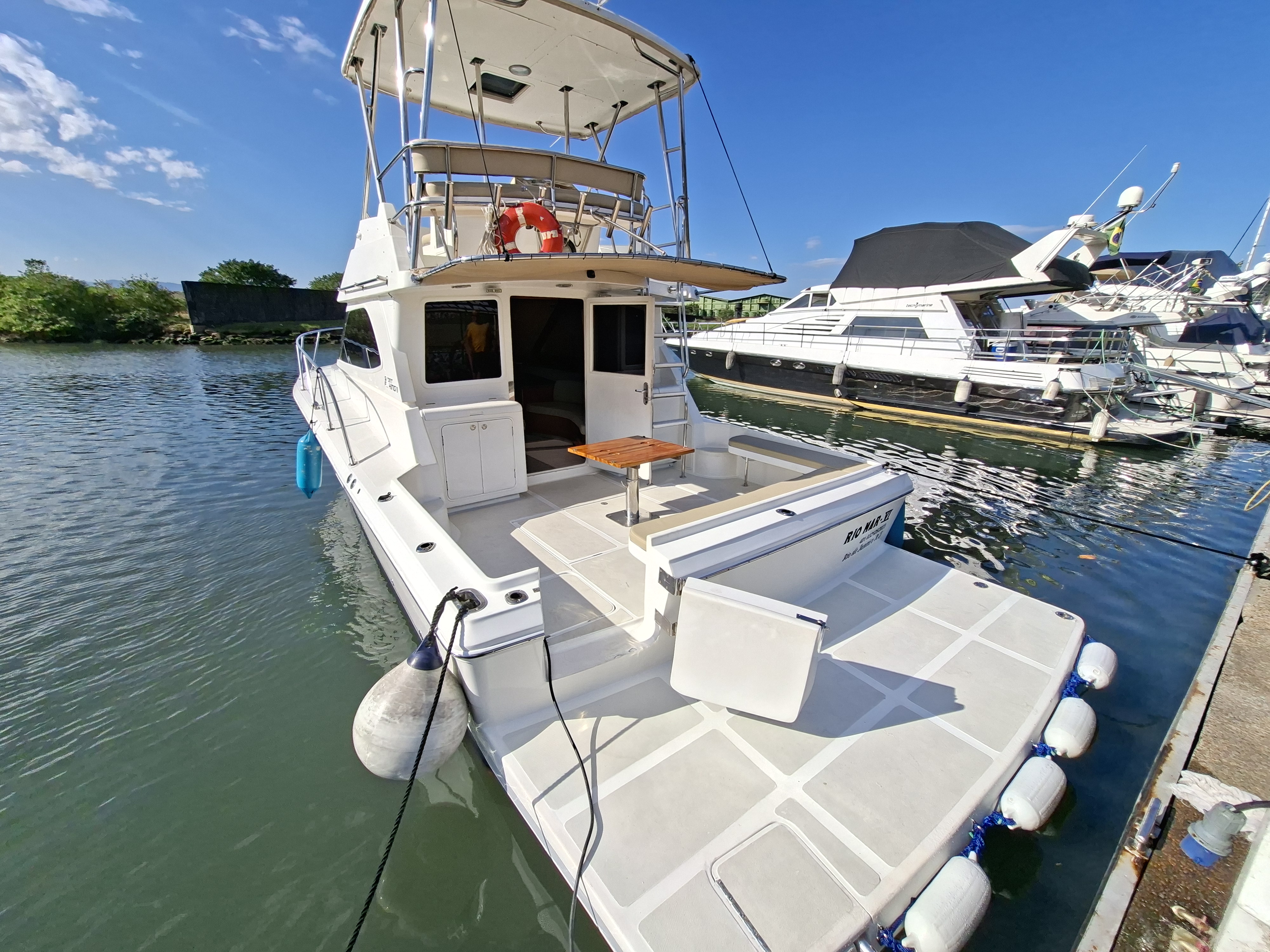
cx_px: 635
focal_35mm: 13
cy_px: 476
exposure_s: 1/2000
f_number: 2.2
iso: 40
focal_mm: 1.74
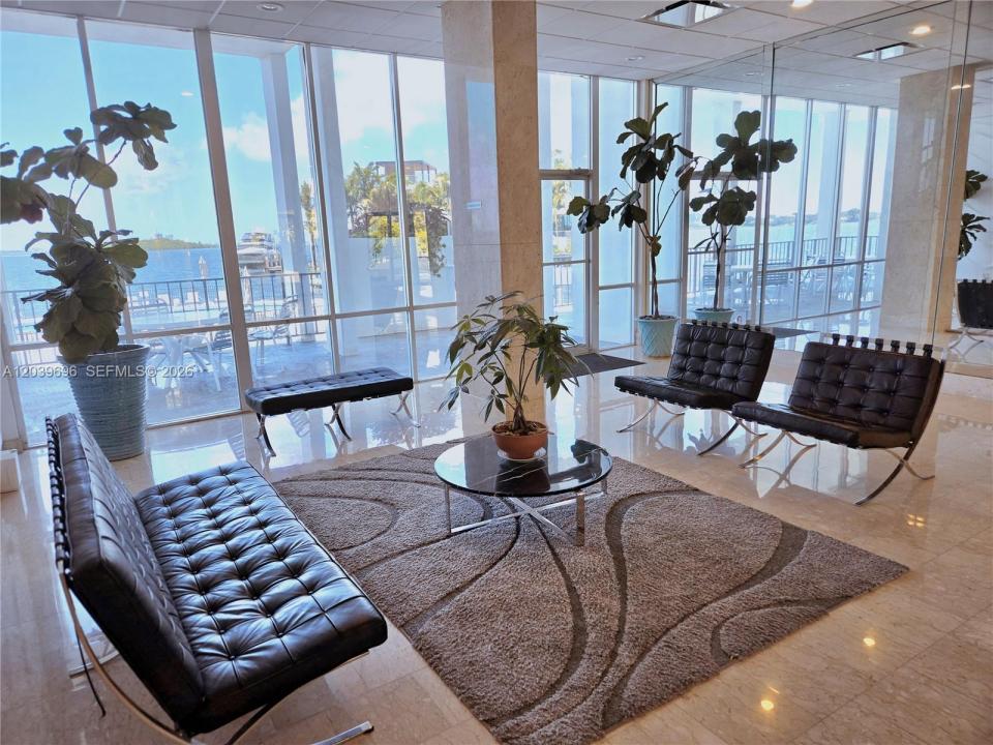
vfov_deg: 58.9
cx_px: 496
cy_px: 372
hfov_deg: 73.9
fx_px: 660
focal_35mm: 23
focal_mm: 5.4
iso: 40
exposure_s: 1/120
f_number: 1.8
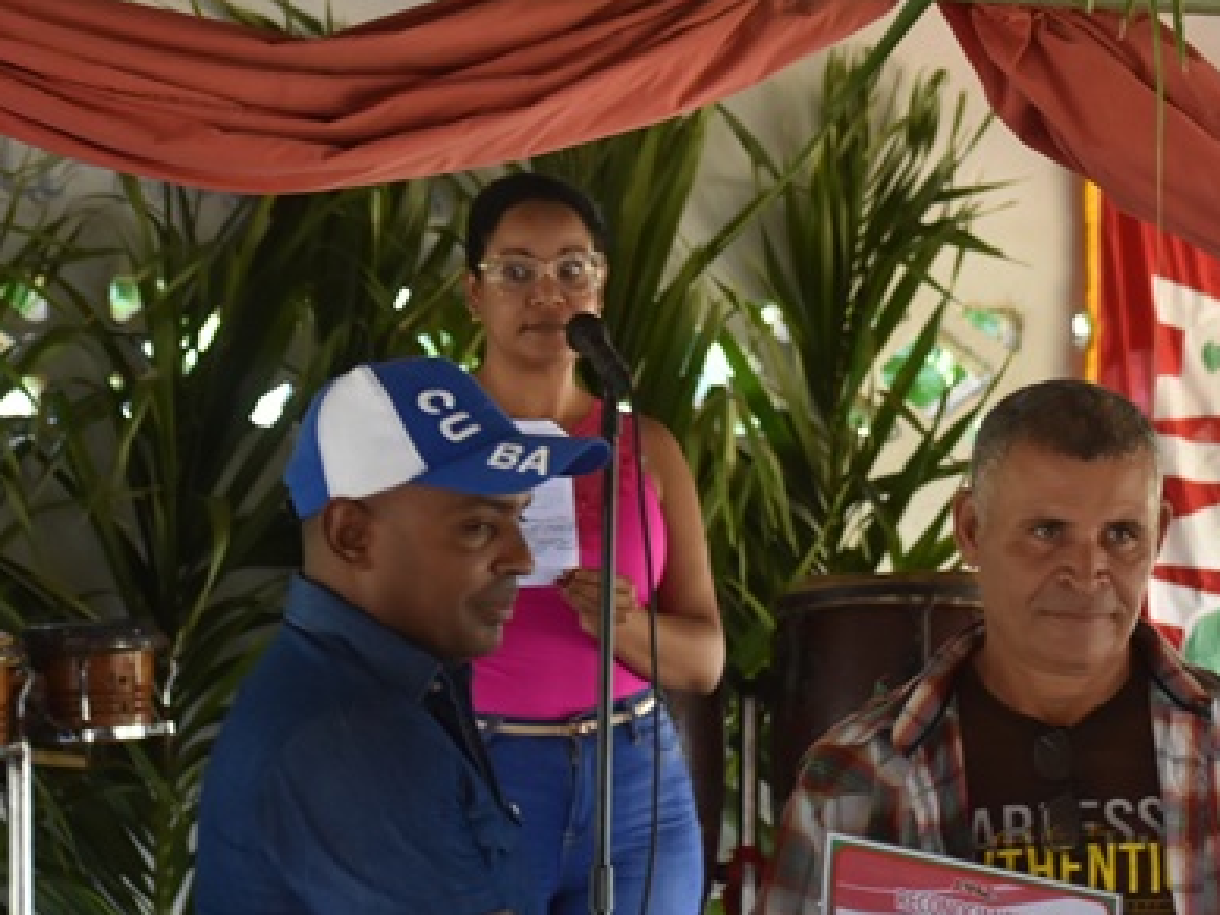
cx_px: 921
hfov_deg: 10.9
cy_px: 550
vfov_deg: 8.2
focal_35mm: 181
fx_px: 6379
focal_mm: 70
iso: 800
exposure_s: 1/200
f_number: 4.5
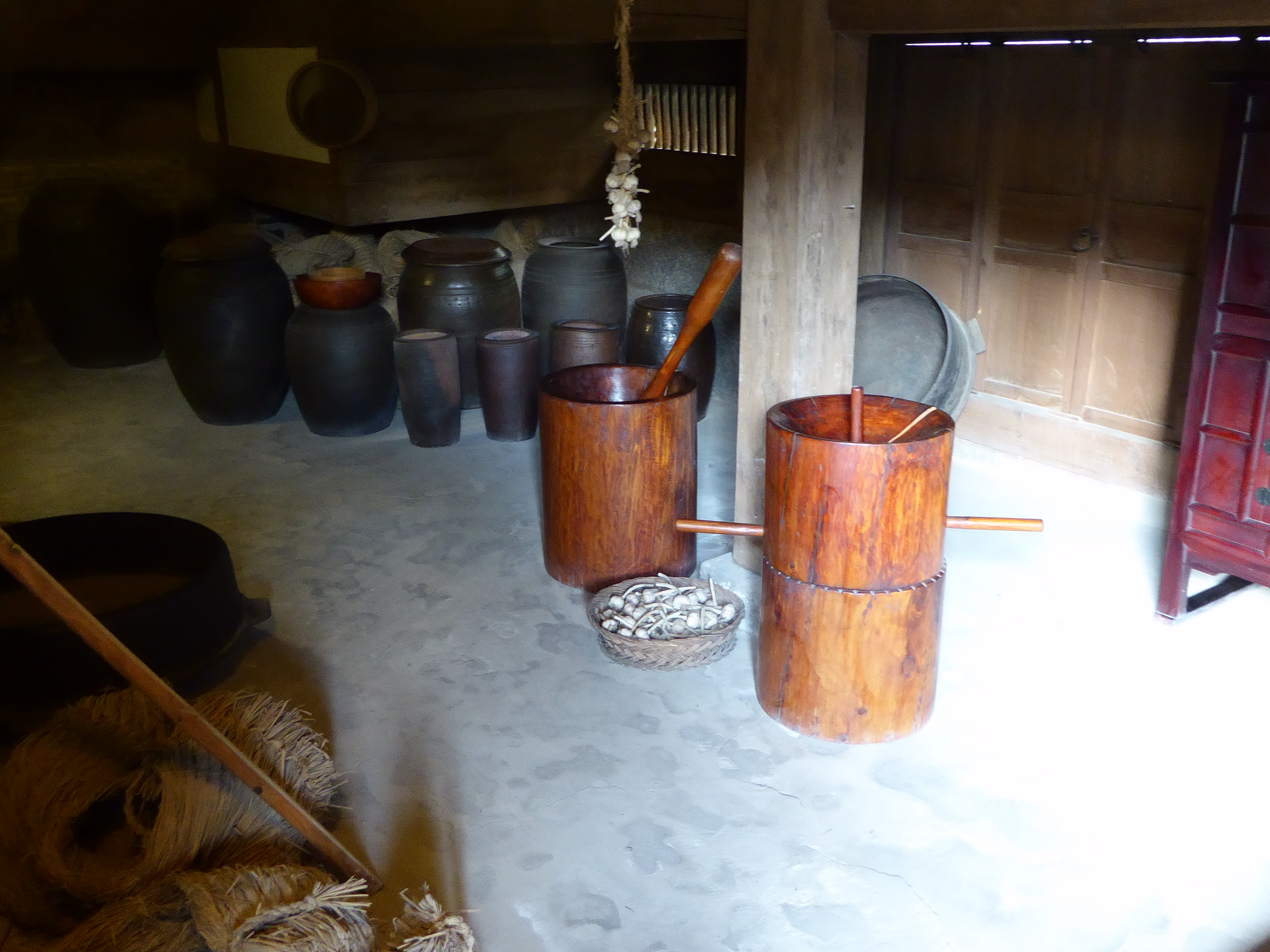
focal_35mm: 31
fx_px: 1137
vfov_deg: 45.4
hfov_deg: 58.4
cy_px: 462
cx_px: 641
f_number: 3.5
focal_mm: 5
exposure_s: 1/8
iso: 500
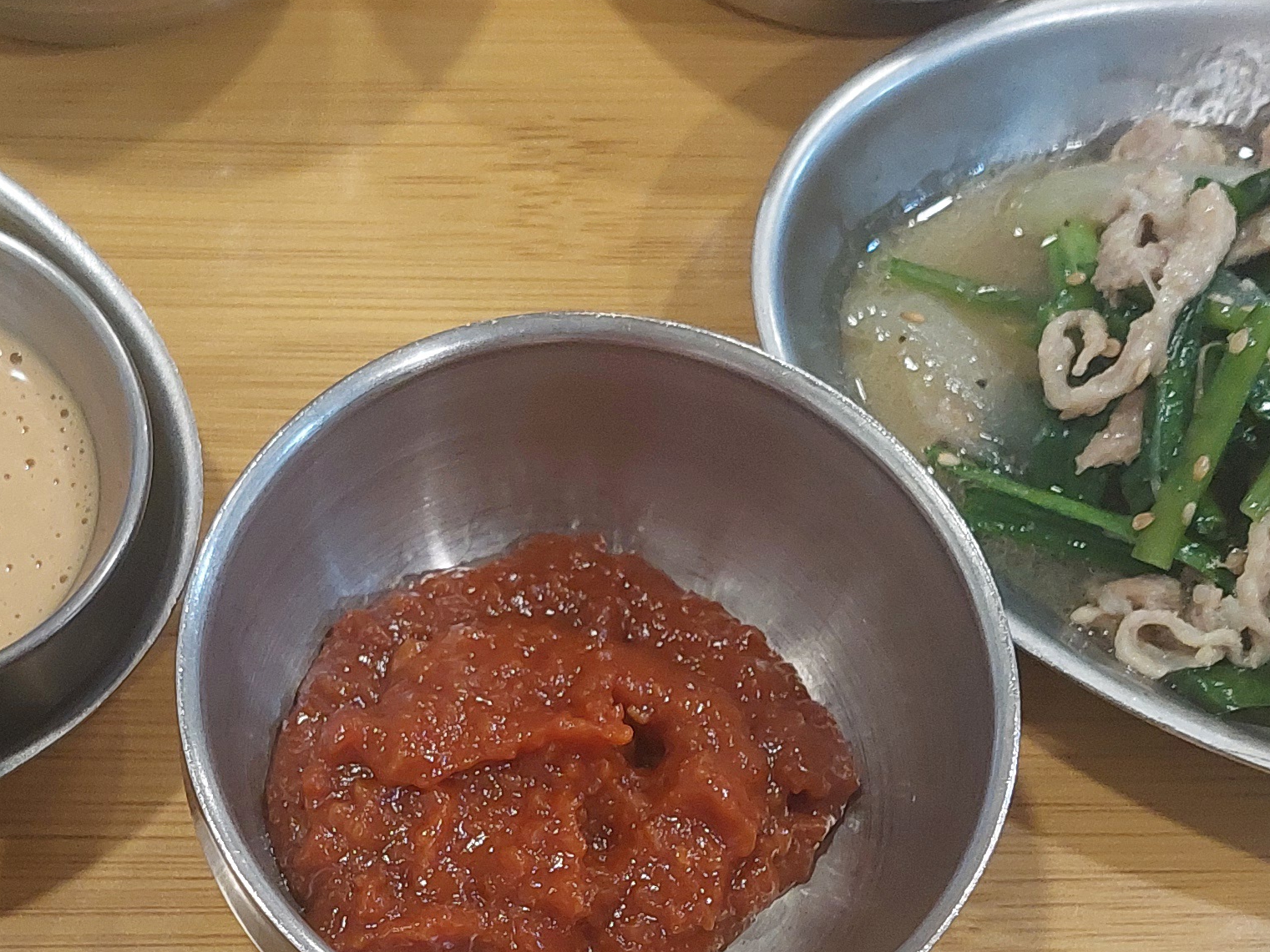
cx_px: 405
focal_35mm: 76
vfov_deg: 19.1
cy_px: 825
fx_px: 2789
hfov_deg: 25.5
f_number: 1.8
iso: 320
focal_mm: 5.23
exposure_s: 1/60.2
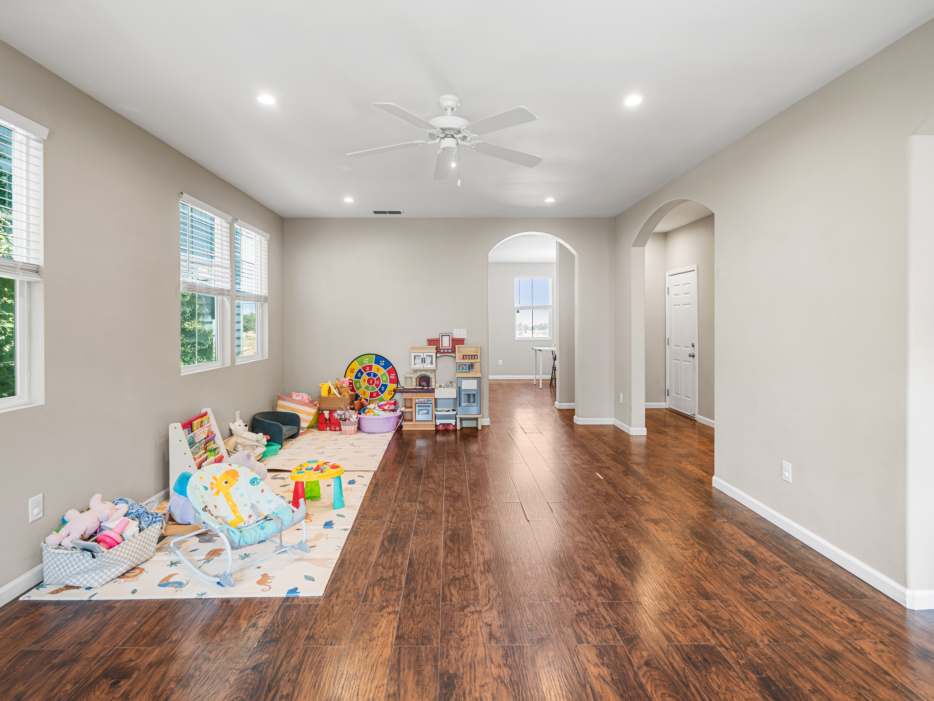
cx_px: 453
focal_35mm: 18
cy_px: 340
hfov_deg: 87.7
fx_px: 486
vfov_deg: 71.6
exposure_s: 1/13
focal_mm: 16
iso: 320
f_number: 4
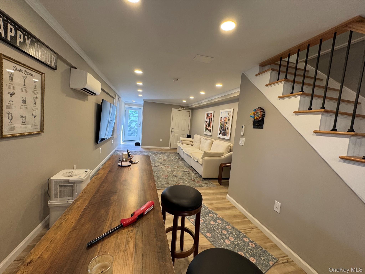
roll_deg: -5.5
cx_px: 182
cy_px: 137
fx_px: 148
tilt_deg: -6.2
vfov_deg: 85.7
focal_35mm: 14
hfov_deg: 102.1
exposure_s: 1/60
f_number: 2.2
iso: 125
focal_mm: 2.22
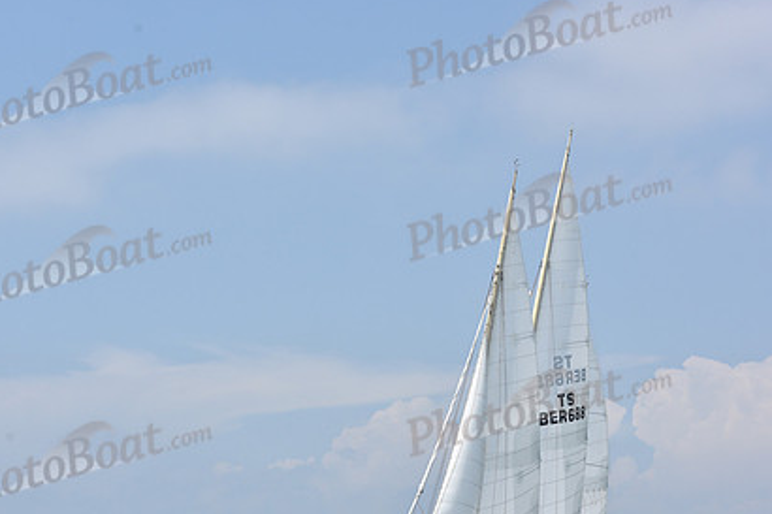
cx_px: 311
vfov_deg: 13.8
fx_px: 2122
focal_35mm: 99
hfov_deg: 20.6
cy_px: 336
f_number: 10
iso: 320
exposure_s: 1/1000
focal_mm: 70
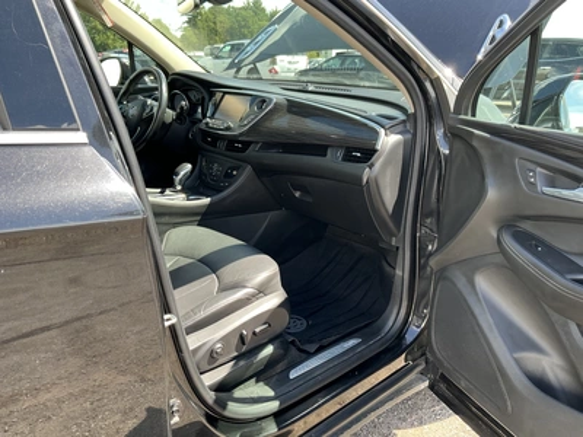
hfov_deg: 63.4
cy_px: 218
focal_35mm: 28
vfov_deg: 49.7
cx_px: 292
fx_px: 472
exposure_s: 1/122
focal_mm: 3
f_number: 1.8
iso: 20
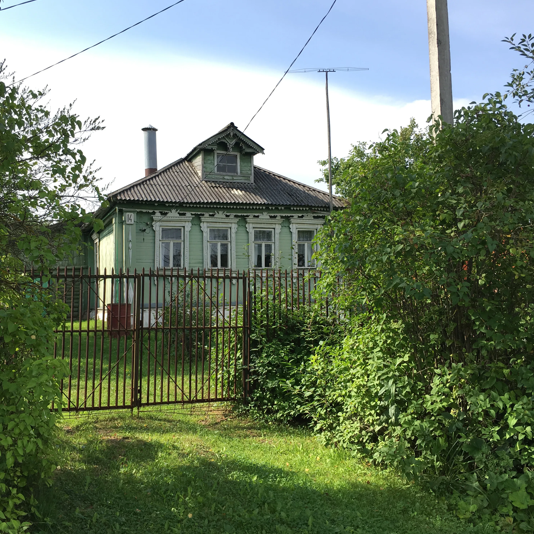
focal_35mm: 35
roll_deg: +1.4
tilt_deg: +3.1
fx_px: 611
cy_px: 265
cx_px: 251
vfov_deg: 47.2
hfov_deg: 47.2
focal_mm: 4.15
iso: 25
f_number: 2.2
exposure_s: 1/693
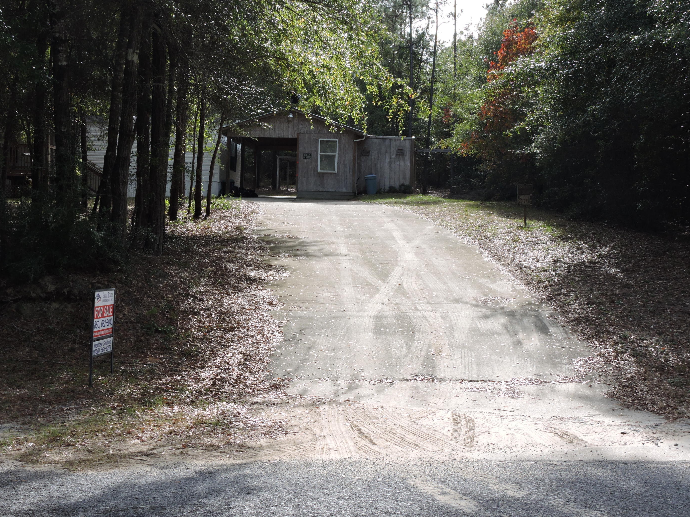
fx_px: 977
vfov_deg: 29.7
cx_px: 335
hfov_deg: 38.9
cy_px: 260
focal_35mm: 49
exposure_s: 1/250
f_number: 5
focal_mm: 8.1
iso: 100
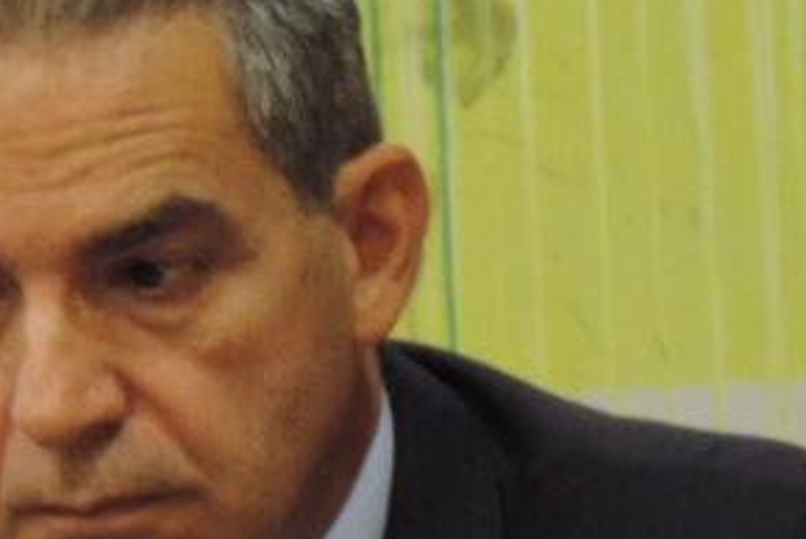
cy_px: 564
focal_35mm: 825
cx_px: 331
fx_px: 18489
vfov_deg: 1.7
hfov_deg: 2.5
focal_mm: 40.1
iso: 800
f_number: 4.6
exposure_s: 1/25
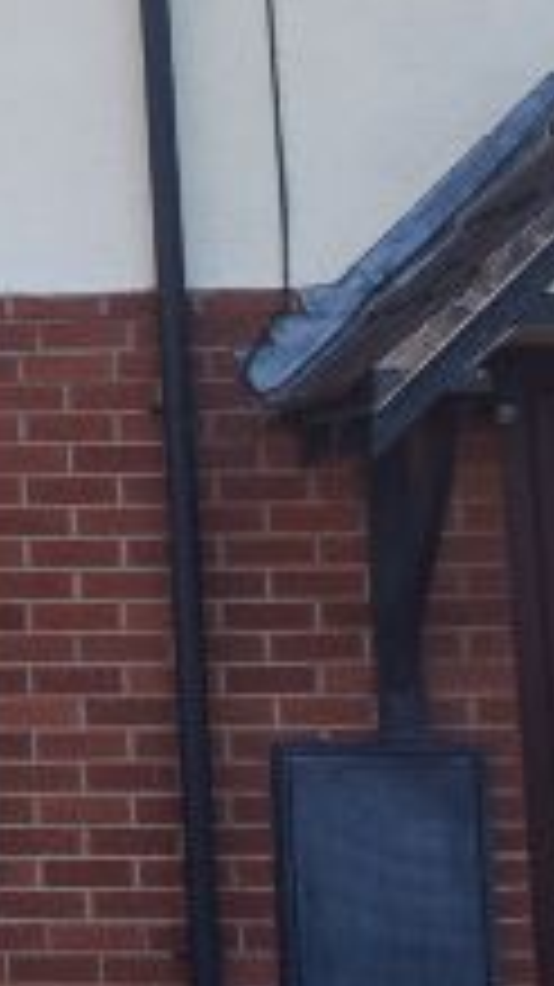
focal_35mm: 112
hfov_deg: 9.7
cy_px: 32
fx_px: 2925
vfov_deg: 18.7
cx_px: -739
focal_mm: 13
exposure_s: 1/250
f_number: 10
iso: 400
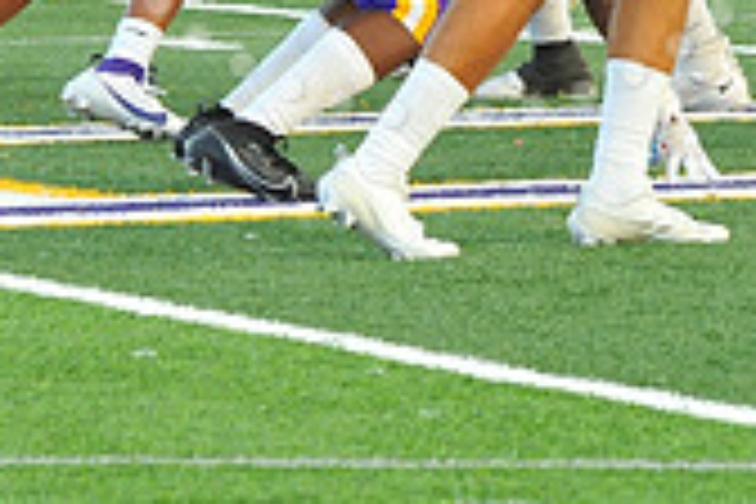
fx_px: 14468
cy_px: -306
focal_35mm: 689
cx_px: 446
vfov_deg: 2.0
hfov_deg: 3.0
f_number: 8
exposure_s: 1/320
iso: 2000
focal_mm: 200
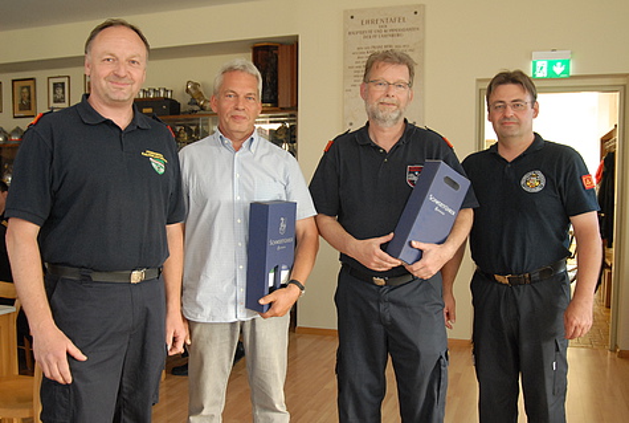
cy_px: 212
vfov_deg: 37.0
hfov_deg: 53.0
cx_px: 314
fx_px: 630
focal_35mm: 36
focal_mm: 24
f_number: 4.5
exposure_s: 1/80
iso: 800
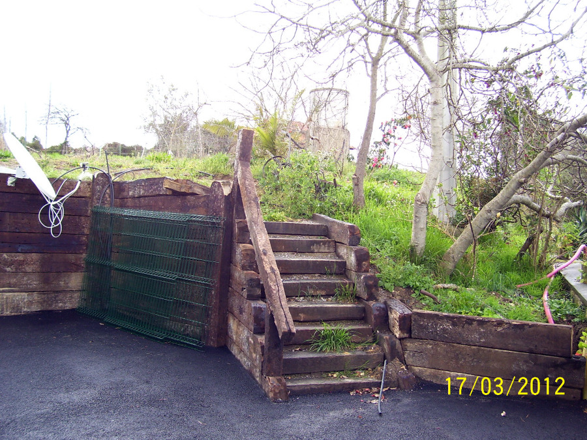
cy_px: 220
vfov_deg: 41.8
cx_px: 294
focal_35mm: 34
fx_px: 577
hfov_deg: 54.0
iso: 80
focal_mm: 5.6
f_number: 2.7
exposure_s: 1/90
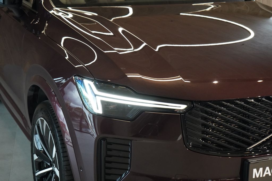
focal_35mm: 69
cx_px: 136
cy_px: 90
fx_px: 521
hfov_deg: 29.2
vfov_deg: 19.7
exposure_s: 1/160
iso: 8000
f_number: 5.6
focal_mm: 69
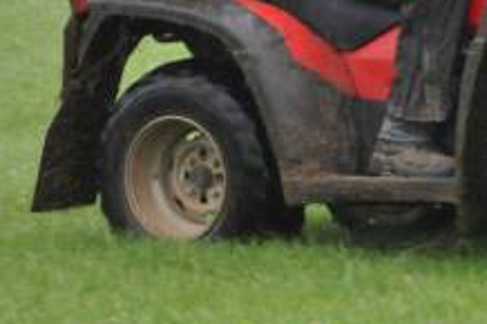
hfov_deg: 2.9
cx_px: 570
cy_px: -17
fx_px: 9678
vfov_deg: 1.9
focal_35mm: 716
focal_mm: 130
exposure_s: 1/250
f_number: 5.6
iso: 1600
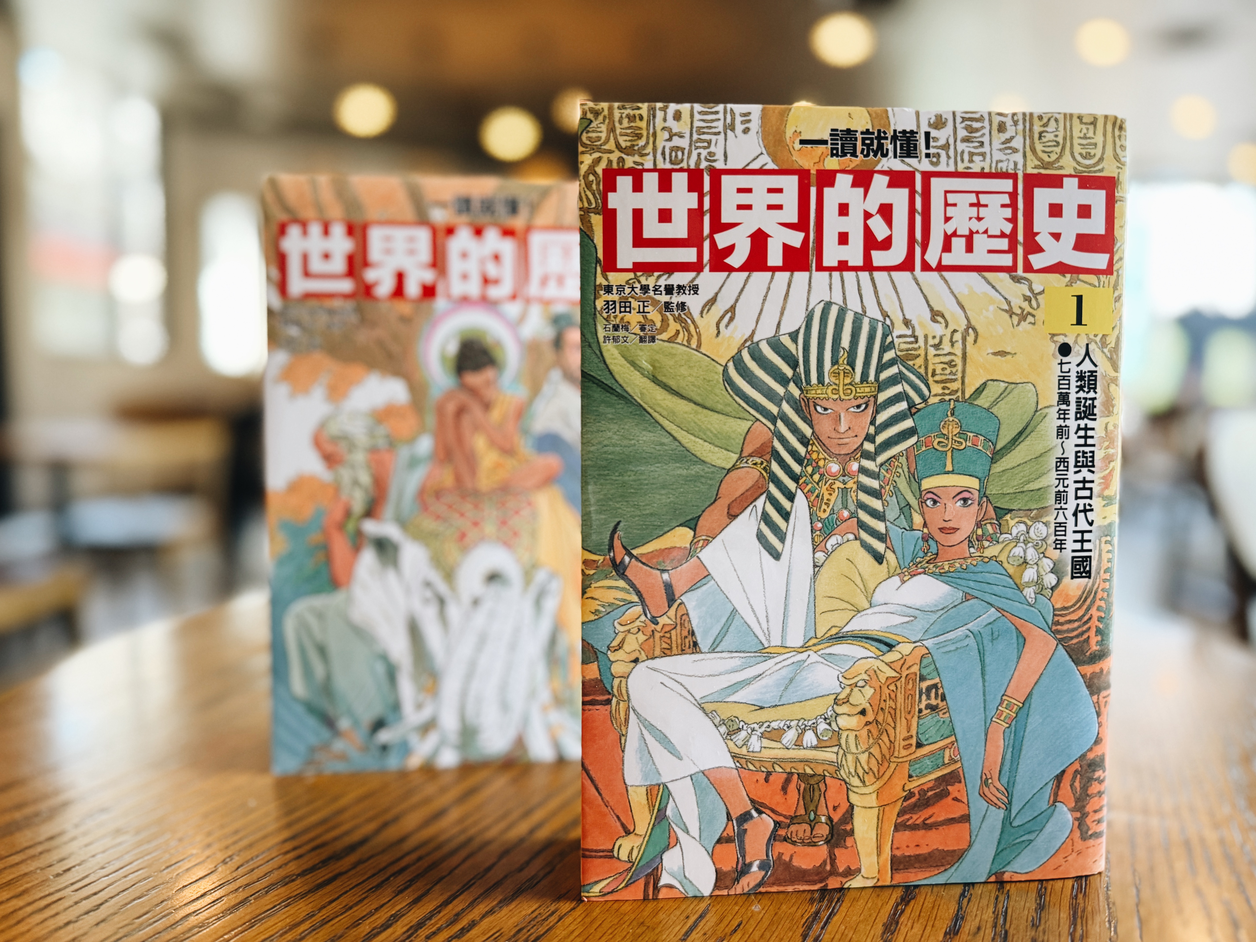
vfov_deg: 56.8
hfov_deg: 71.6
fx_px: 871
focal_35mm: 24
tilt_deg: -4.6
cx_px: 628
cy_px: 471
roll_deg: -0.4
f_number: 1.78
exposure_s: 1/120
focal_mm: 6.76
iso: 320
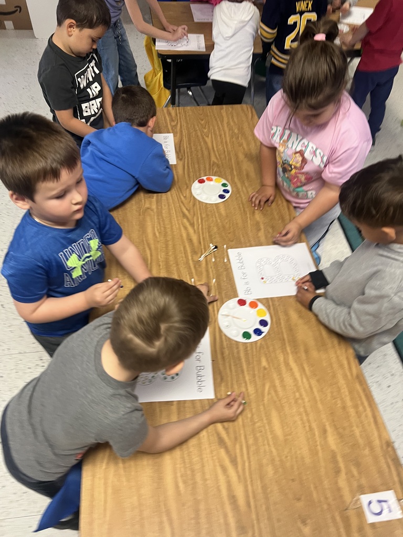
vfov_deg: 67.3
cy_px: 268
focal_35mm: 26
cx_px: 202
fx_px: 404
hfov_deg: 53.1
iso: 200
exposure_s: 1/60
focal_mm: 5.7
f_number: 1.5
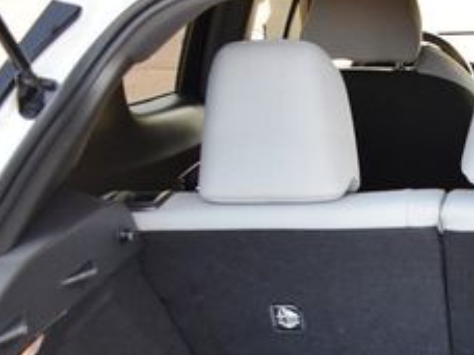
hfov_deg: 24.6
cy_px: 420
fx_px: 1000
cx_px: 536
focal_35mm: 73
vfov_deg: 19.1
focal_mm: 18
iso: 640
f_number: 3.5
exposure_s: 1/250
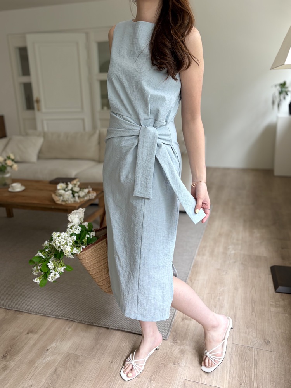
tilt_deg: -15.2
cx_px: 146
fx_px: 291
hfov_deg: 53.1
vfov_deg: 67.3
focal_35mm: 26
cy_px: 194
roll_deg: +1.1
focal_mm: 5.96
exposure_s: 1/122
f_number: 1.6
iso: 64
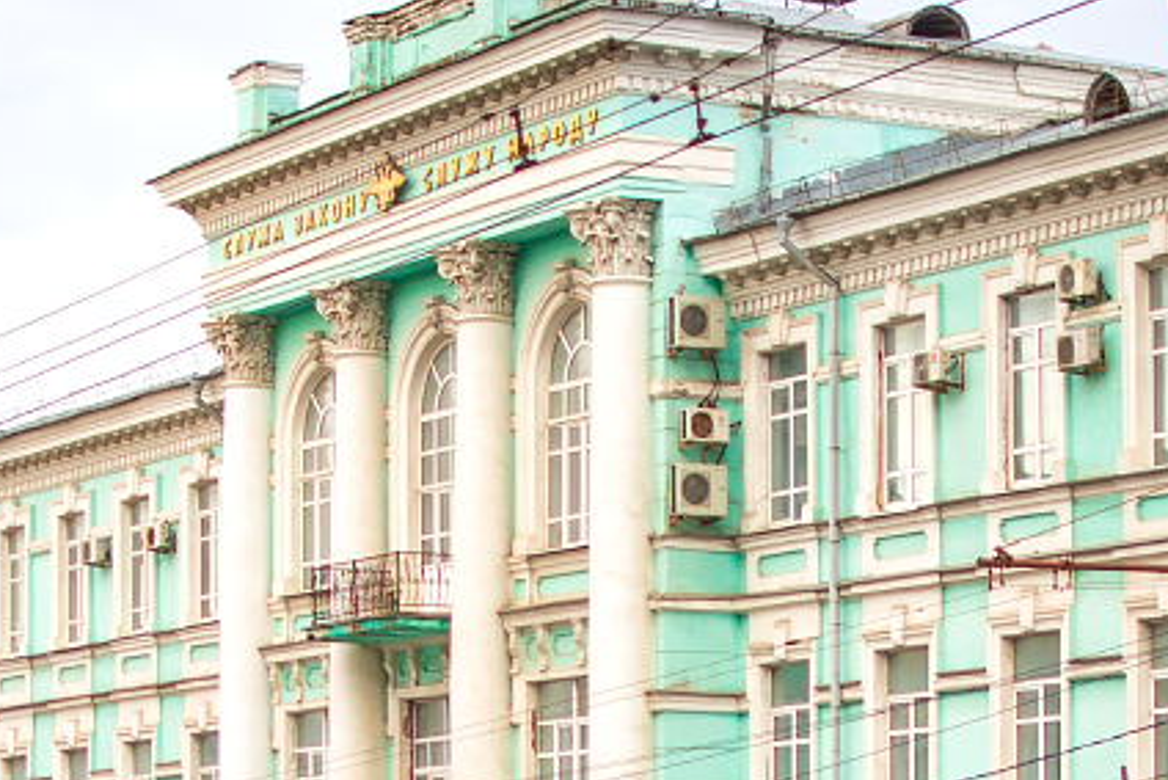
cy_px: 879
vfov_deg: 13.5
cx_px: 554
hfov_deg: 20.6
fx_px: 3213
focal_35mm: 99
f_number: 1.8
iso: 200
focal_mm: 35
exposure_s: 1/500
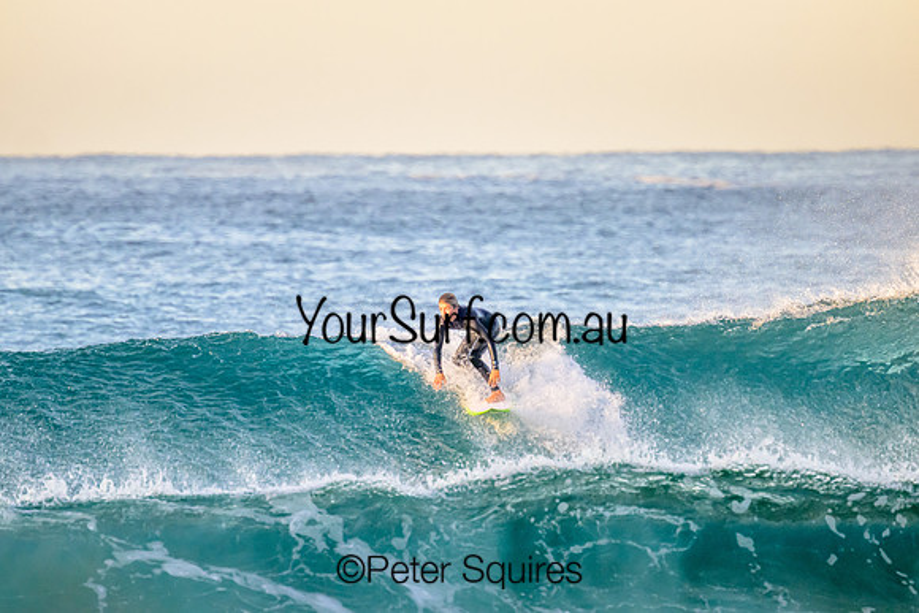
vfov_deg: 1.7
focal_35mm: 817
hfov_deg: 2.5
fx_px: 20860
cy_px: 306
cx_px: 460
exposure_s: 1/1250
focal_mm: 800
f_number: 11
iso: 2800
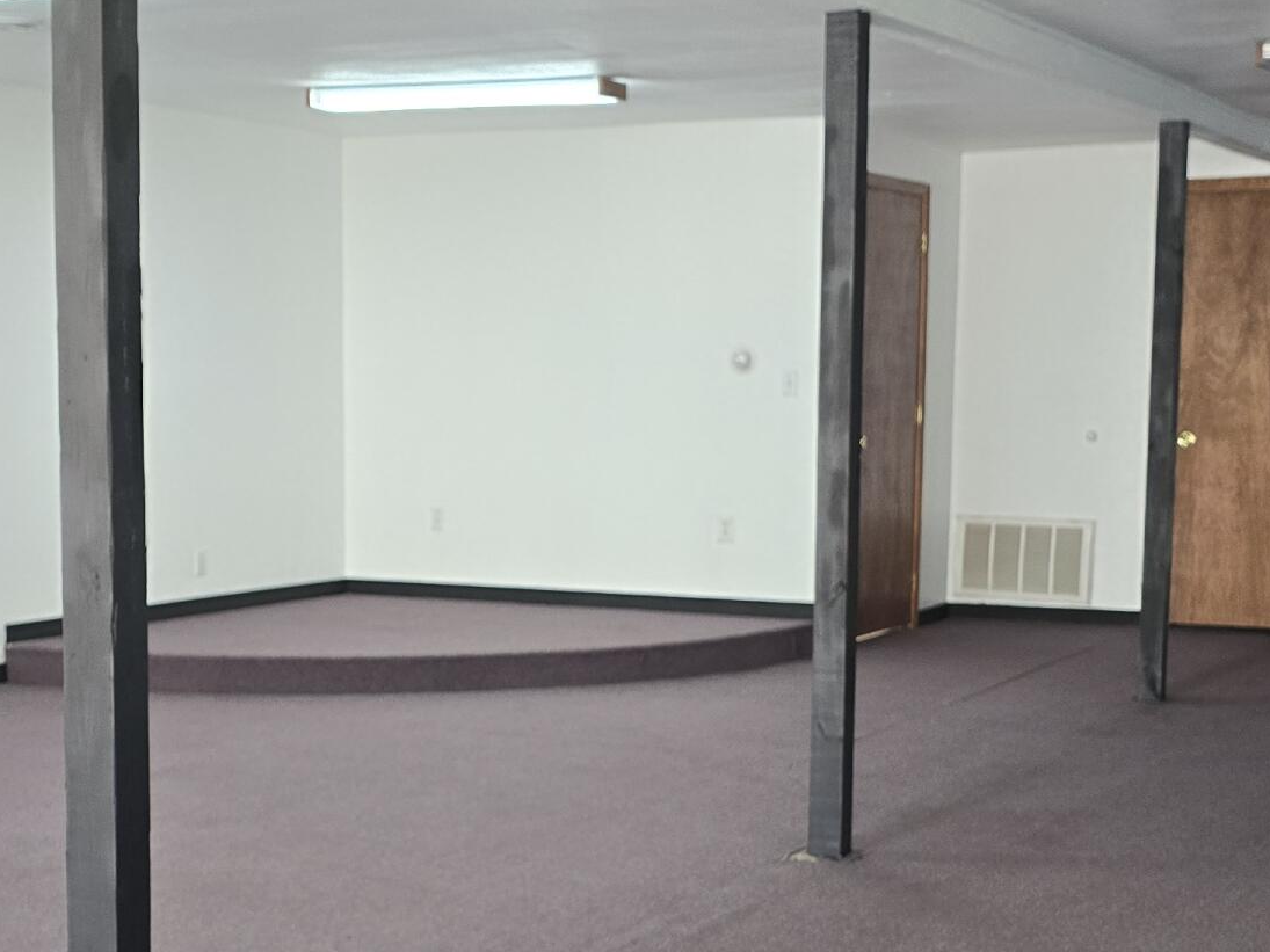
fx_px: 2311
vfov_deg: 23.1
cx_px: 491
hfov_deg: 30.6
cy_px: 670
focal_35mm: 63
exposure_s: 1/120
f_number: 1.7
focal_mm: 6.3
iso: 200
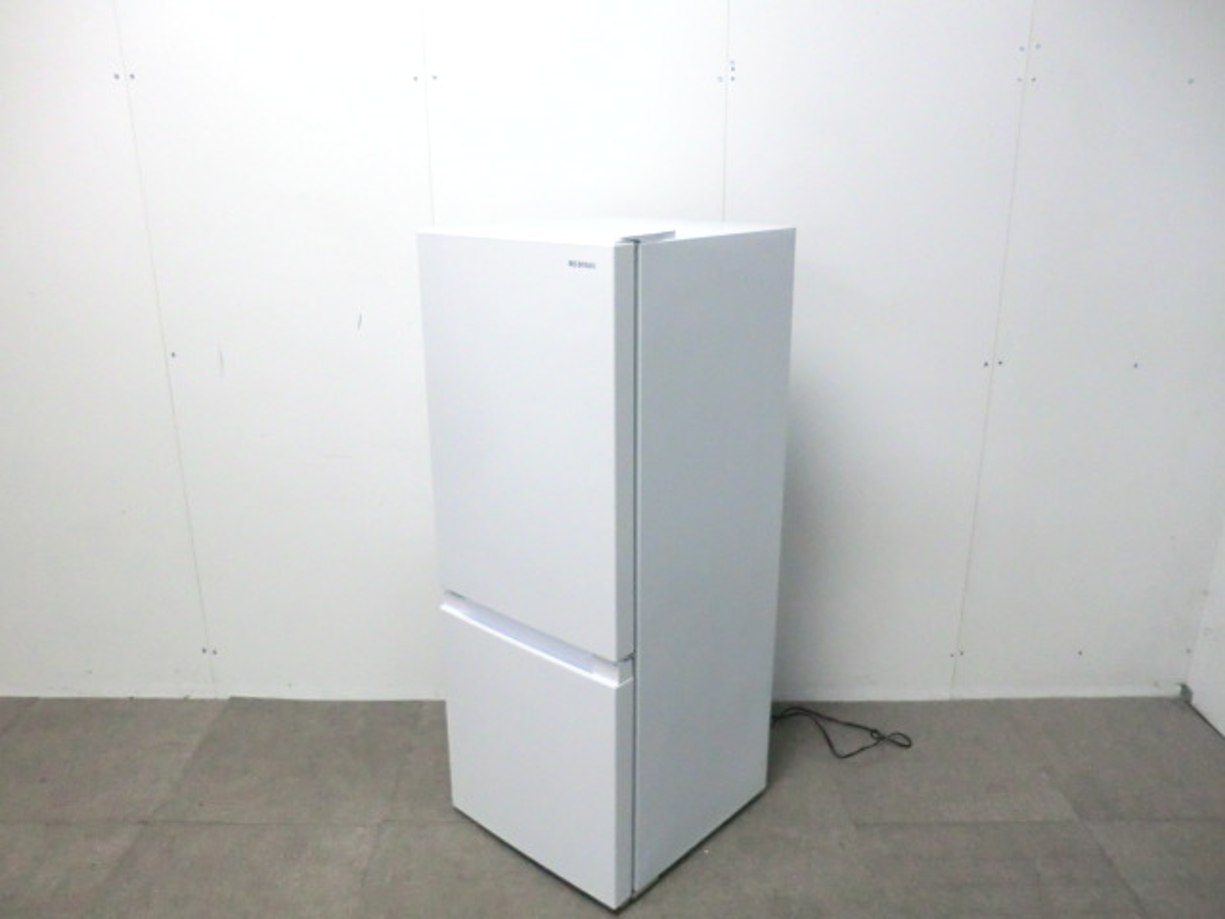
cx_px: 612
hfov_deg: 65.3
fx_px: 955
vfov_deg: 51.4
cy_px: 460
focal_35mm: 27
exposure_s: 1/60
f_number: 3.2
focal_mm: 4.9
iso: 640
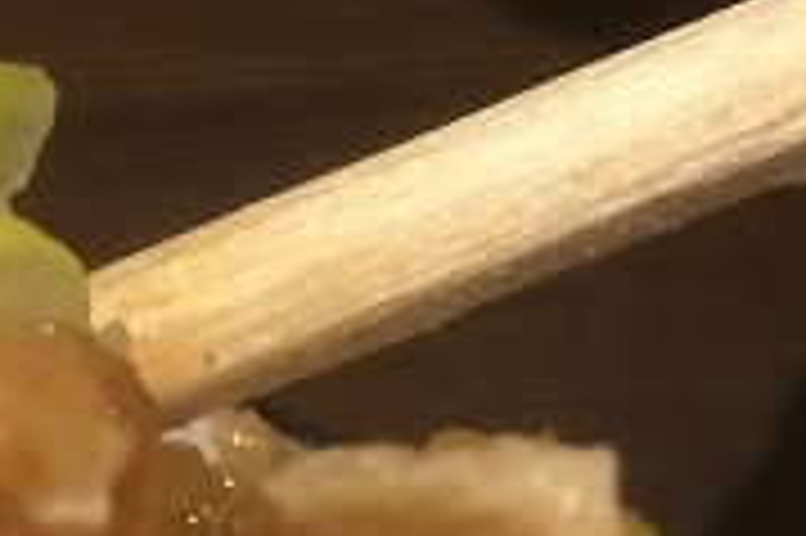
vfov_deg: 11.1
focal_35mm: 118
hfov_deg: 15.5
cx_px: -531
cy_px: 840
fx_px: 2639
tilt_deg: -55.5
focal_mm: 4.15
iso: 160
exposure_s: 1/33
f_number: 2.2
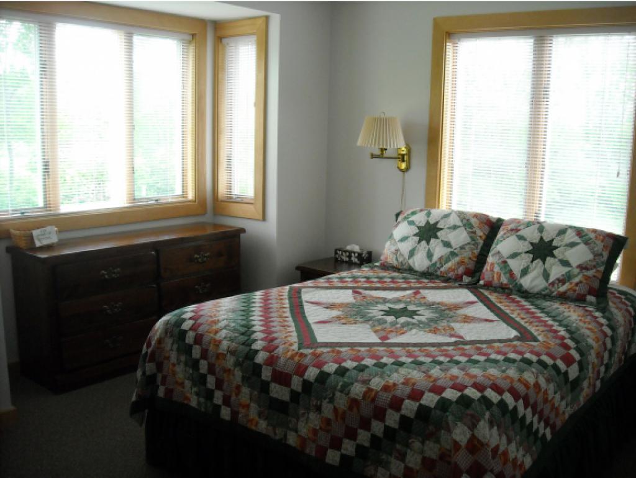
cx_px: 318
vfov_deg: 40.7
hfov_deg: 52.6
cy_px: 239
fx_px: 643
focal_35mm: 35
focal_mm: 5.7
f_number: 2.8
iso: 400
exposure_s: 1/96
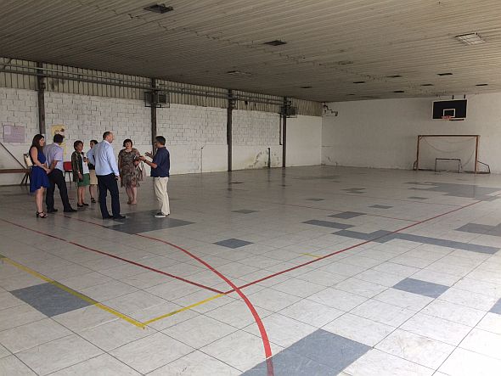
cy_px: 188
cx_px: 250
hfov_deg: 61.6
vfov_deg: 48.3
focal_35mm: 29
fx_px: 420
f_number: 2.2
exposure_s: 1/100
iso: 64
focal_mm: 4.15
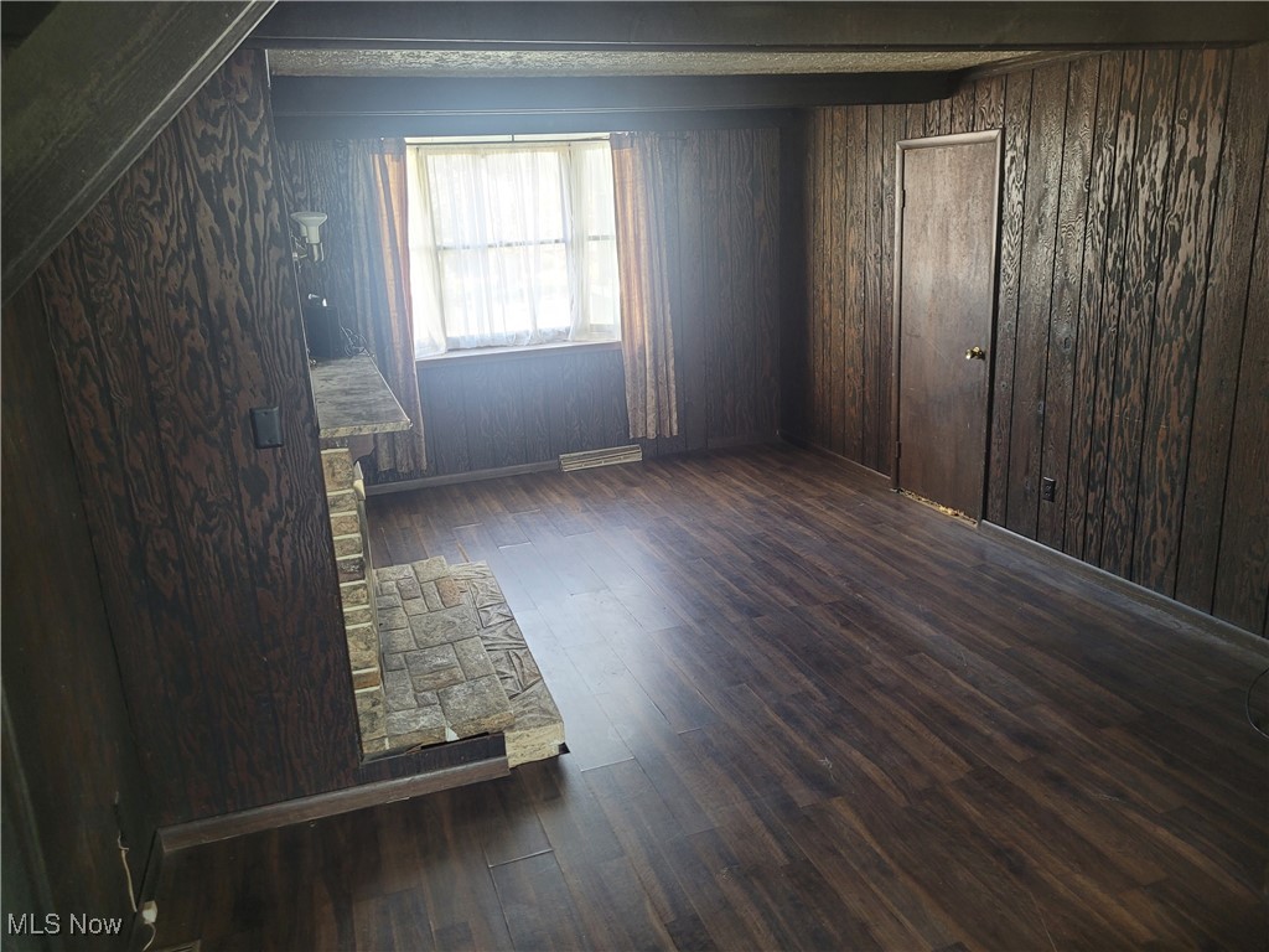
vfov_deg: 53.1
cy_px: 476
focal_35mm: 26
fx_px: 953
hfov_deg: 67.3
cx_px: 634
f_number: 1.8
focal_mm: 5.4
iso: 200
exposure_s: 1/40
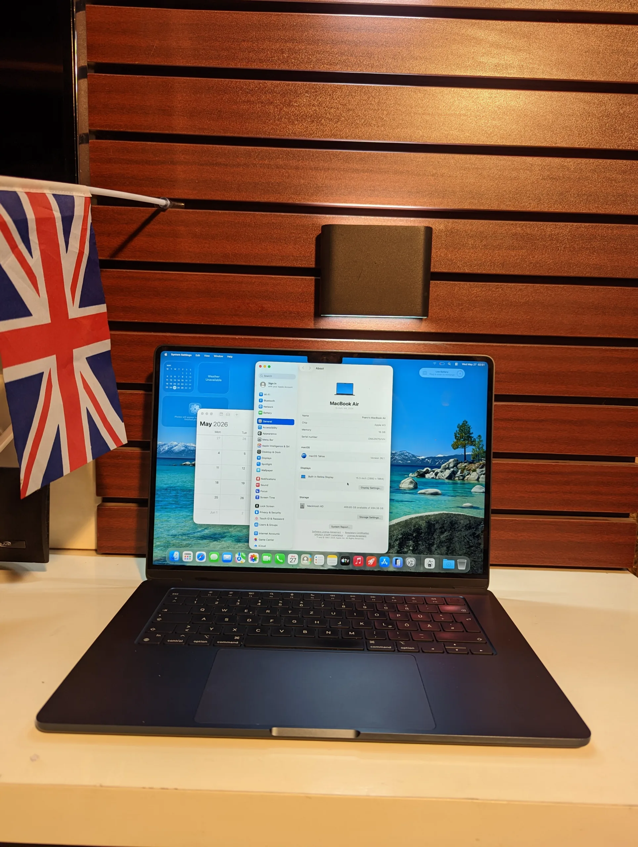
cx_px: 319
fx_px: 588
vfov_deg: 71.5
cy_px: 424
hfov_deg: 56.9
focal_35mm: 24
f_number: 1.85
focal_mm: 6.81
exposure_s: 1/100
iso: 73
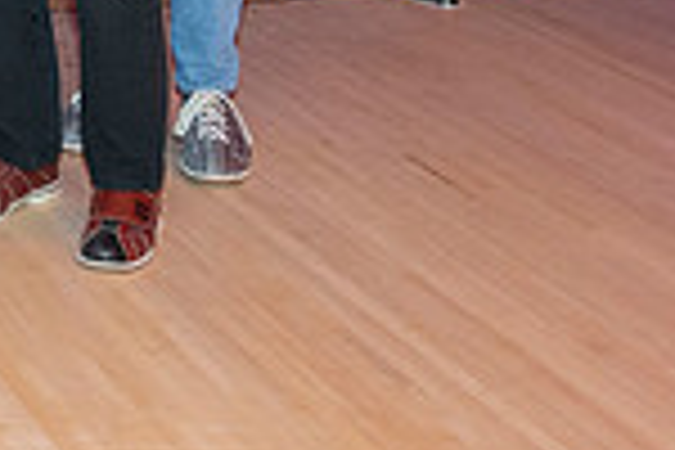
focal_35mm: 118
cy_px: -380
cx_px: -468
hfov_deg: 15.4
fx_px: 2212
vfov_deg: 10.8
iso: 1600
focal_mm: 30.5
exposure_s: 1/60
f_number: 5.6
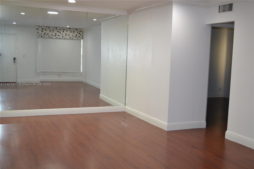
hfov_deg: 49.6
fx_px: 275
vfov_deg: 34.2
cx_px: 127
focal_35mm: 39
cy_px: 84
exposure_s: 1/60
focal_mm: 26
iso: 1000
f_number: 4.2
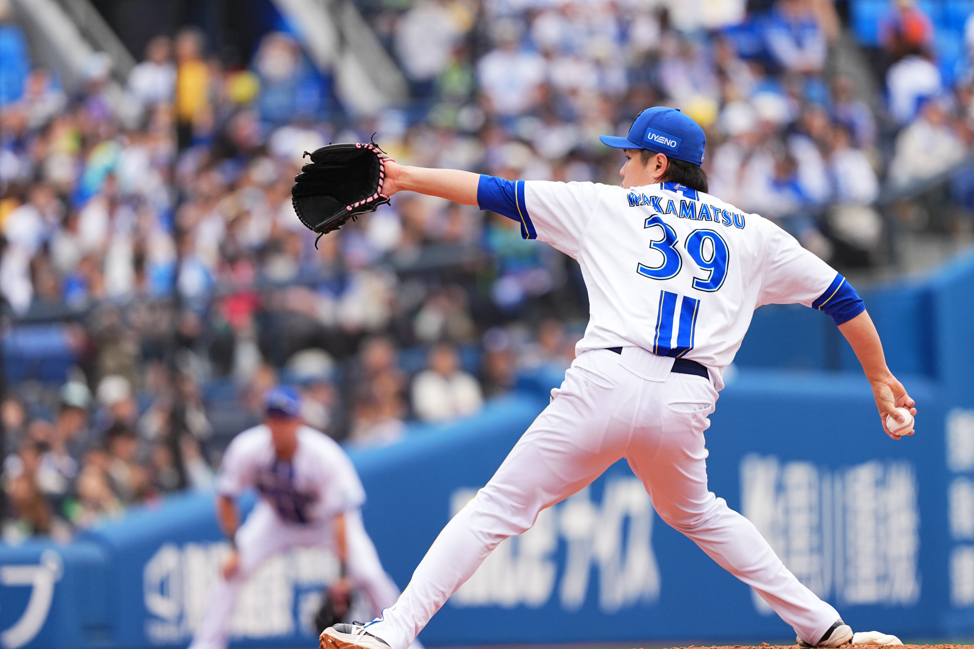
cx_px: 487
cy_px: 324
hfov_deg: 4.6
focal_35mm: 450
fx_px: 12174
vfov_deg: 3.1
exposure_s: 1/2000
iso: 500
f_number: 2.8
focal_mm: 300
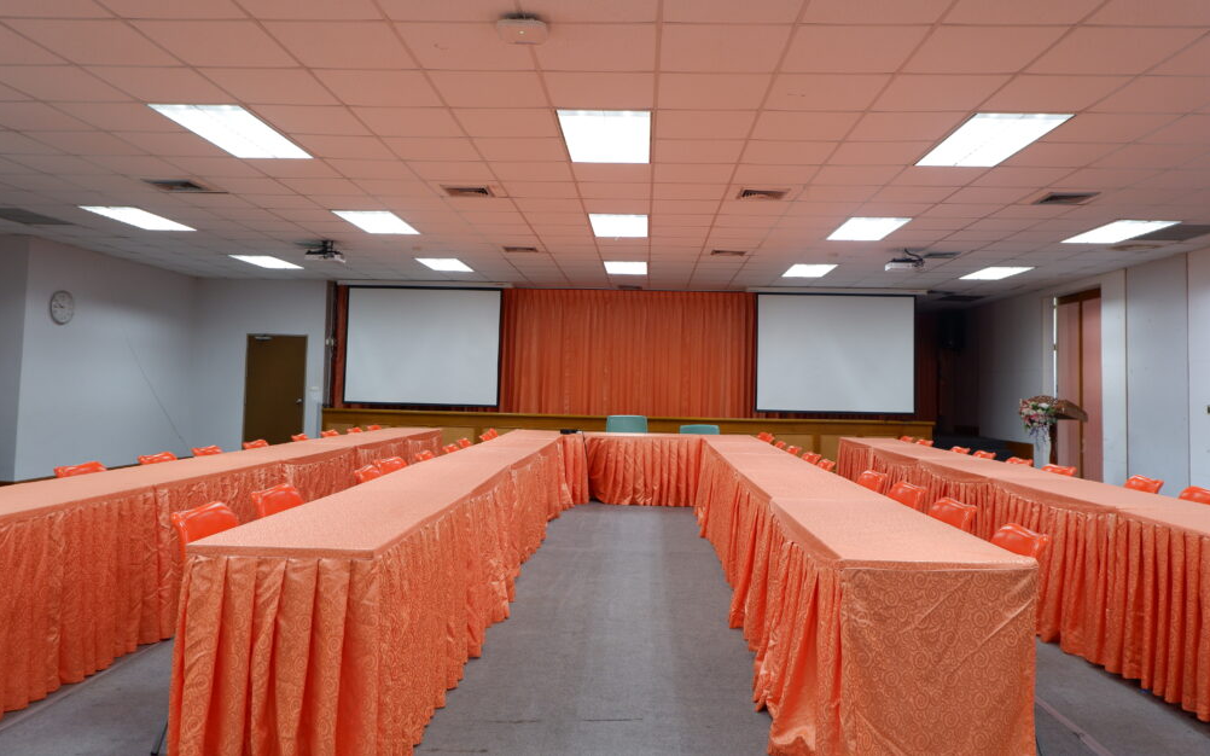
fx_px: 824
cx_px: 613
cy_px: 345
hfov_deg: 72.5
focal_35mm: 25
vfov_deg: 49.2
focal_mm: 16.1
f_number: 3.6
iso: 250
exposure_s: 1/34
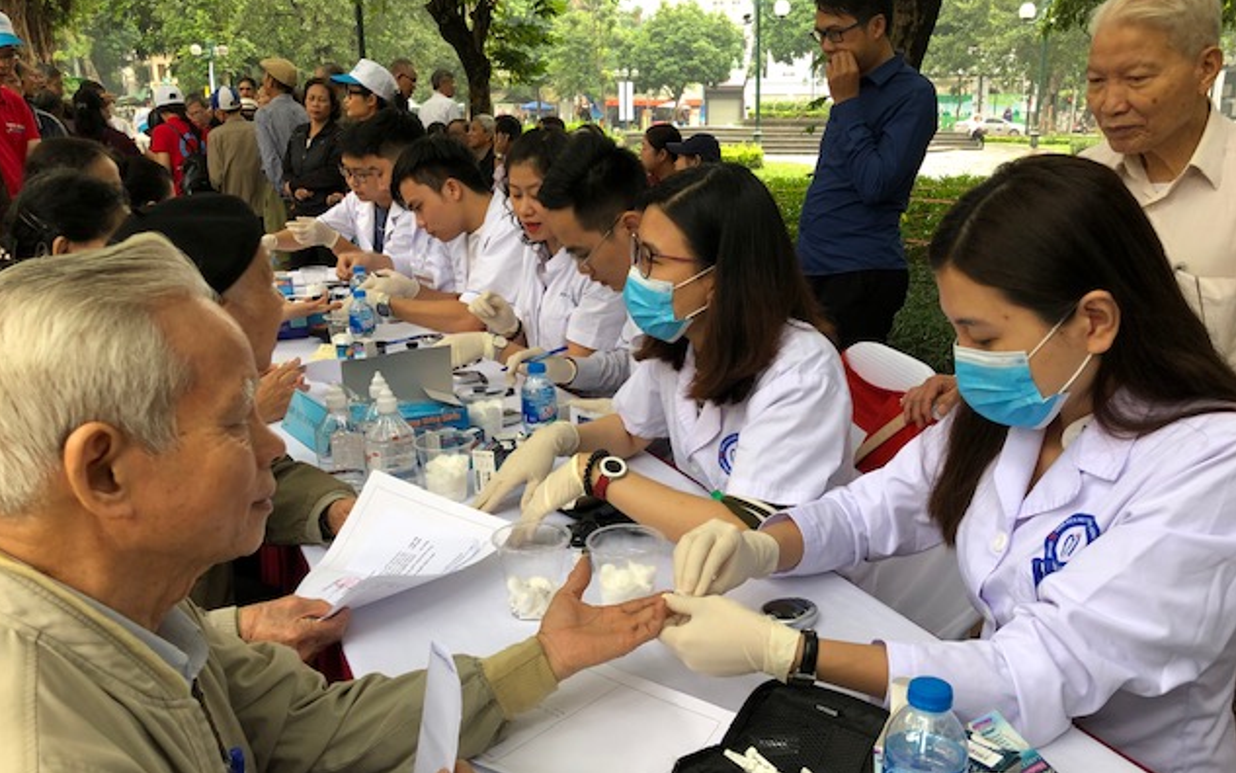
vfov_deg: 41.8
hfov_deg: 62.9
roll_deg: -0.2
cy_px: 410
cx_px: 615
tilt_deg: -16.6
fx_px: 1011
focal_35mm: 30
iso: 25
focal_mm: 4
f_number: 1.8
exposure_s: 1/48
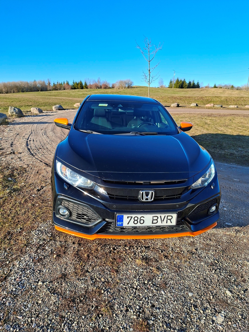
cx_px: 124
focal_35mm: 23
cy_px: 166
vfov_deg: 73.9
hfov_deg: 58.9
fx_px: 221
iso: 50
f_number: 1.8
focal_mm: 5.54
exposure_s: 1/1190
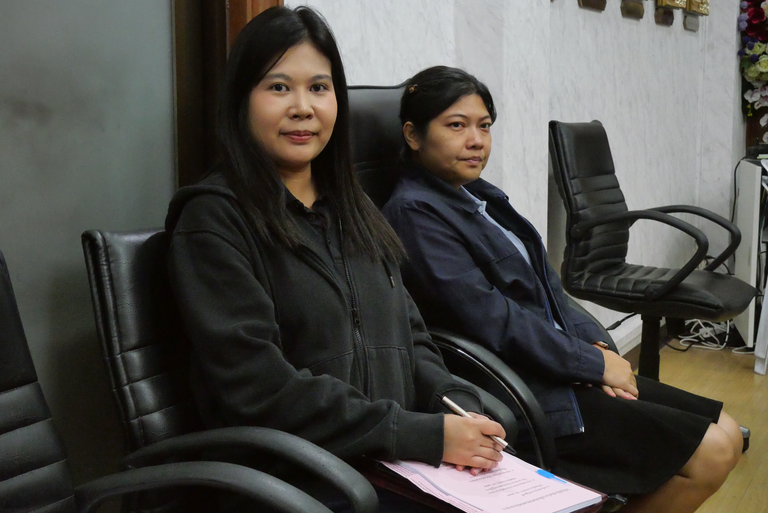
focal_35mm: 47
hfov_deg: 41.9
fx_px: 1003
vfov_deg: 28.7
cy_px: 256
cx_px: 384
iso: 6400
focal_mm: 23
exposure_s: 1/125
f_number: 5.6
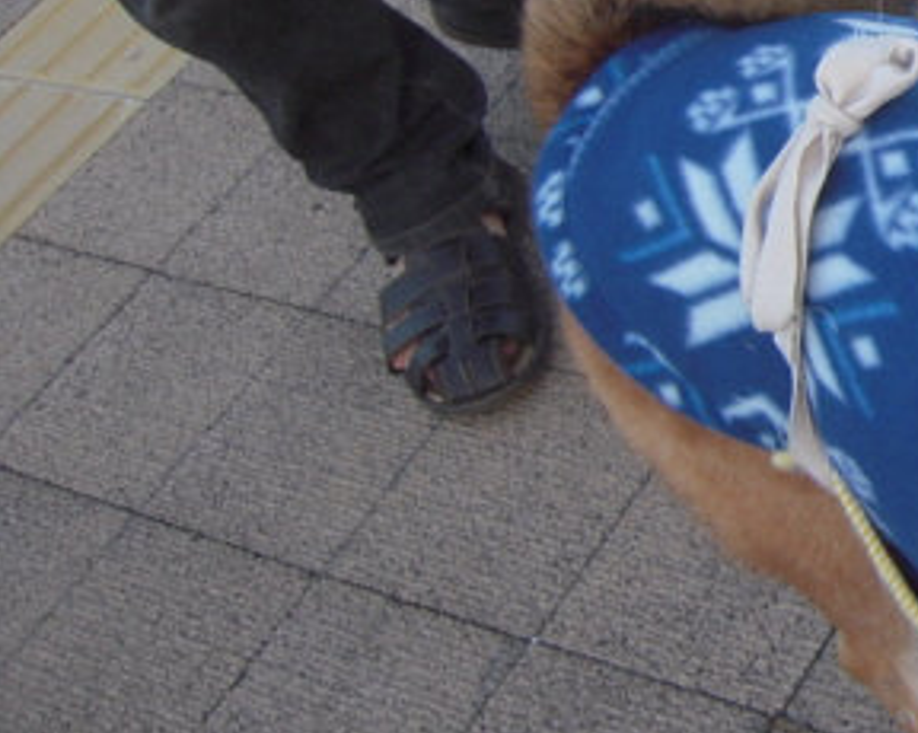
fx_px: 2063
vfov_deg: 19.8
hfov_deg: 21.9
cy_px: 86
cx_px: 1272
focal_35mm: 76
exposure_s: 1/250
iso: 250
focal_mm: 5
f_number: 2.7
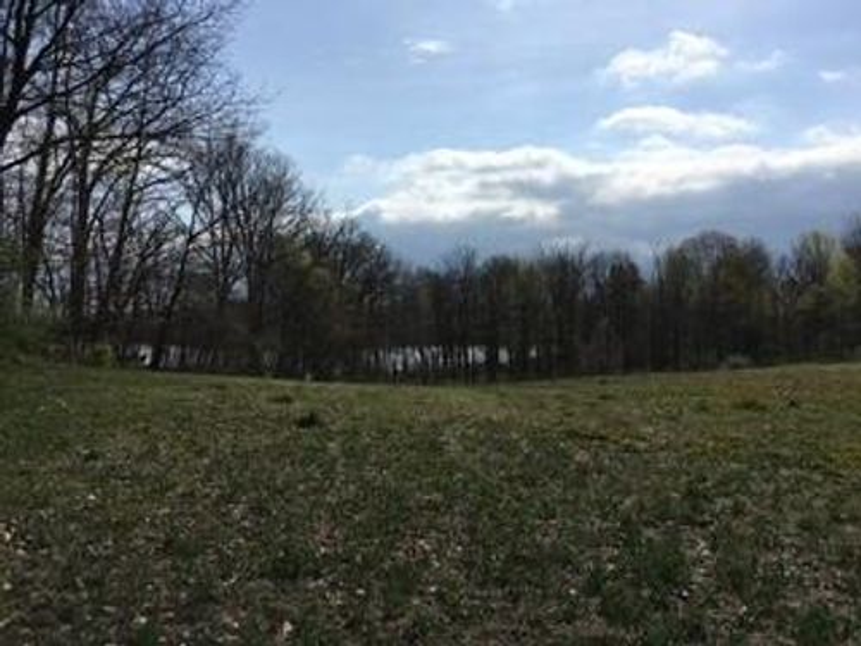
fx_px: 721
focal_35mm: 29
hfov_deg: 61.7
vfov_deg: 48.2
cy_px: 323
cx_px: 430
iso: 25
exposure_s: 1/4808
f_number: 2.2
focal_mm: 4.15
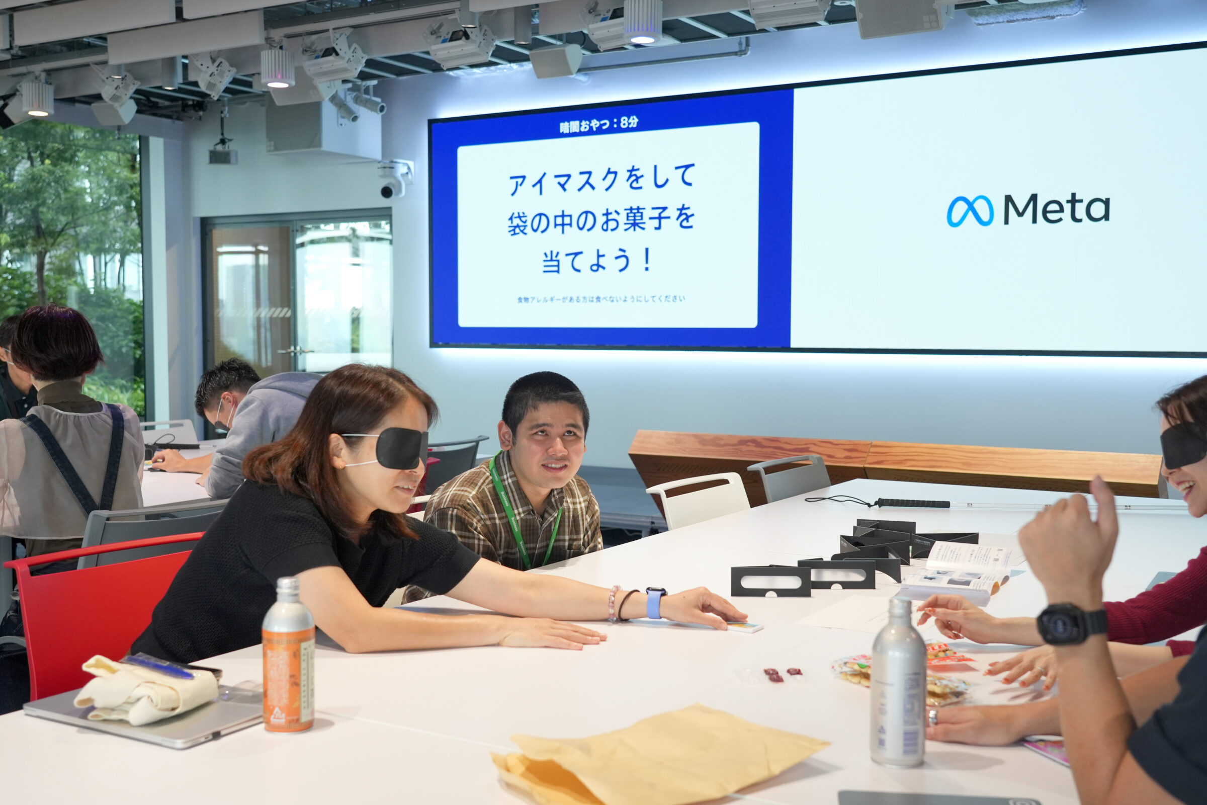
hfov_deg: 51.9
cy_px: 402
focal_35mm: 37
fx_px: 1240
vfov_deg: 35.9
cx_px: 604
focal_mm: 37
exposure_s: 1/320
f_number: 5
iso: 1600
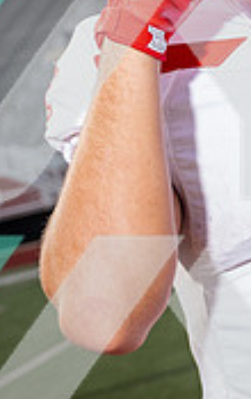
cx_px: 374
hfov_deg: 10.7
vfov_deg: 17.5
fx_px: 1286
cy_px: 81
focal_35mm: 118
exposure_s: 1/1000
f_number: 4.5
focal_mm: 35
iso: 200
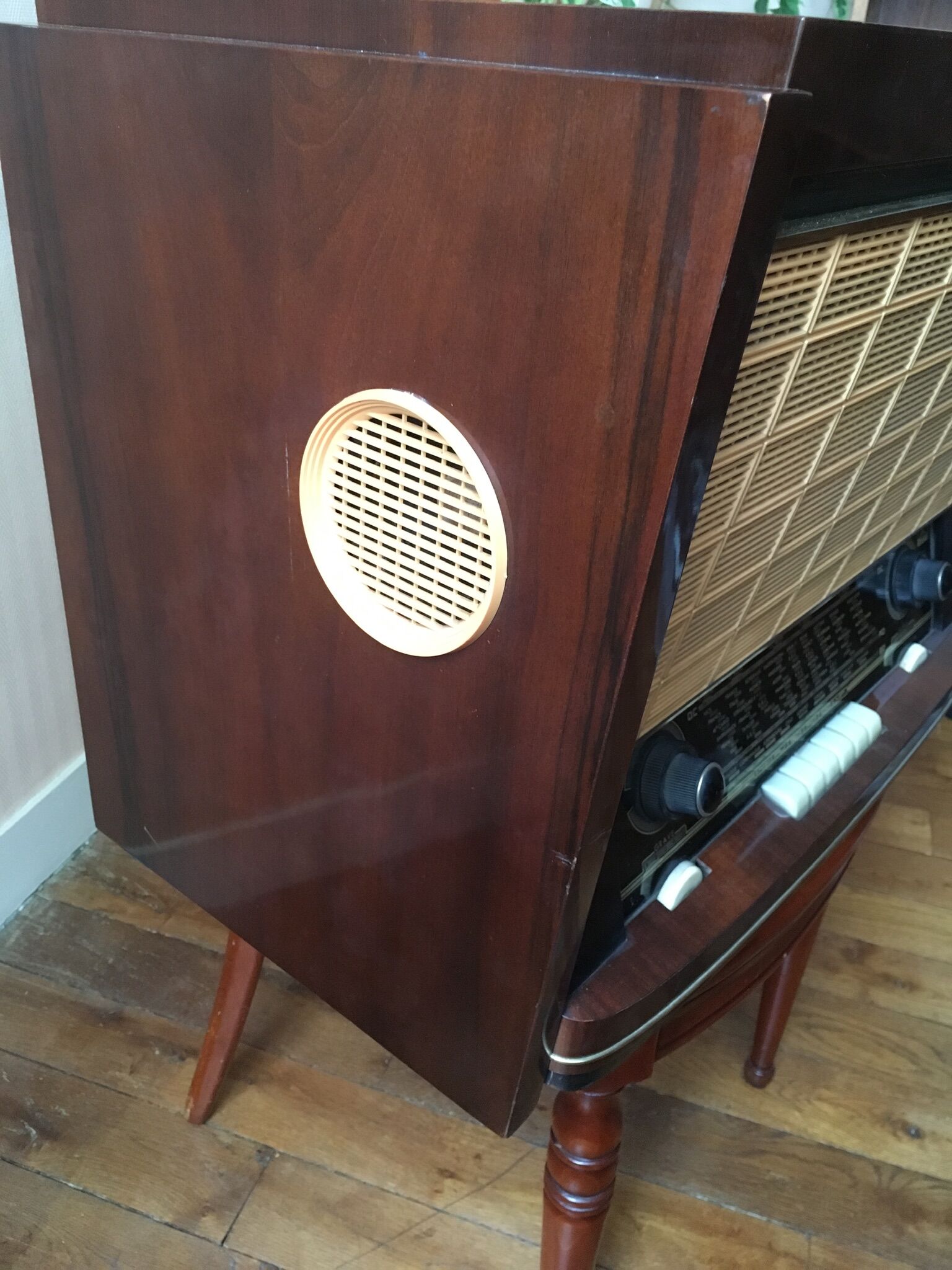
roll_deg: -1.6
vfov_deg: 61.7
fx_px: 1063
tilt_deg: -29.0
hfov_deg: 48.2
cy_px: 635
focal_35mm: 29
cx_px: 476
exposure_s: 1/17
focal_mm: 4.15
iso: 200
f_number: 2.2
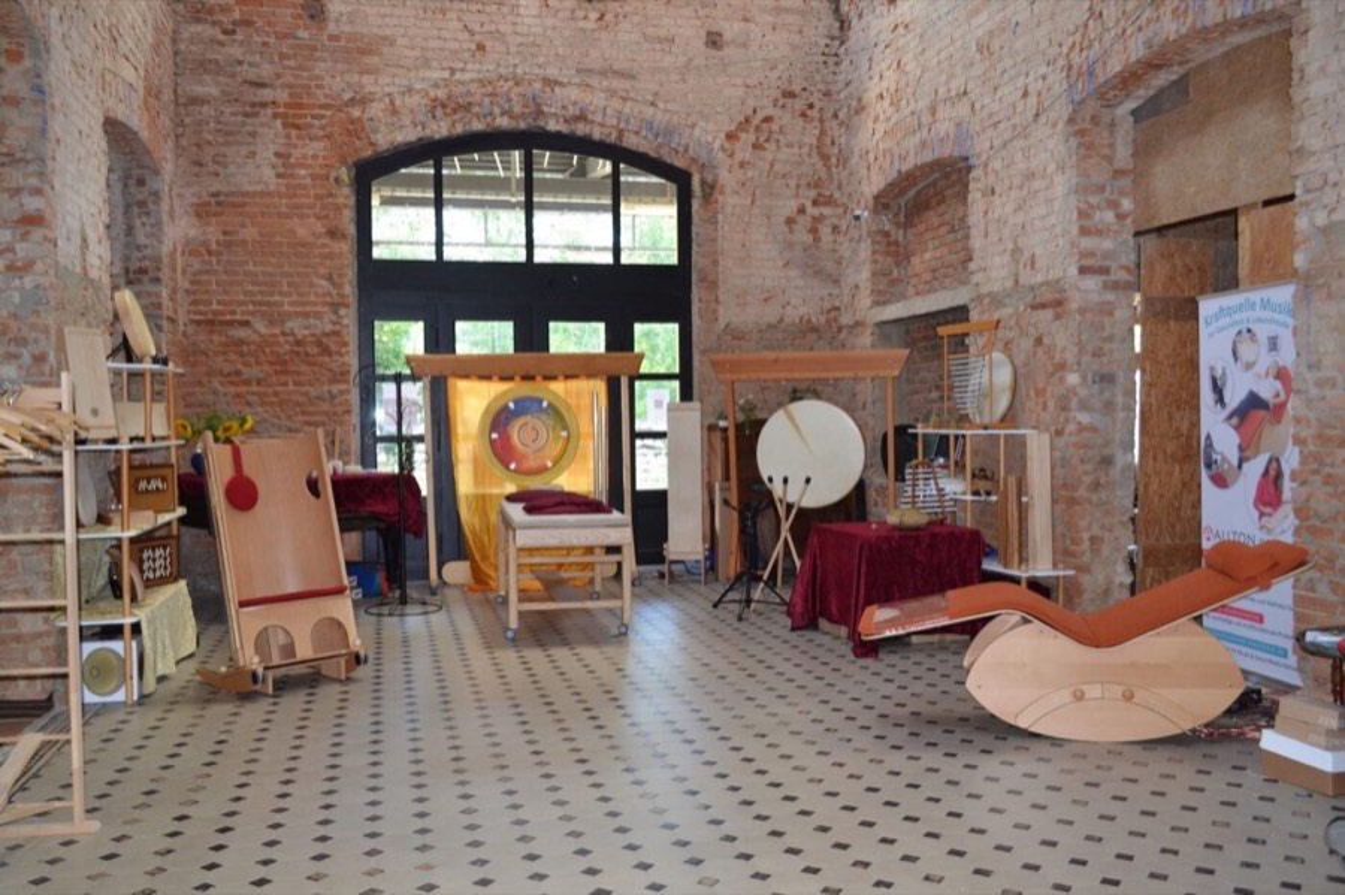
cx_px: 672
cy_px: 448
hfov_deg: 62.0
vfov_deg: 43.6
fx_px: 1120
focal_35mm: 30
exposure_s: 1/60
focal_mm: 20
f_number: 3.8
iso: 900
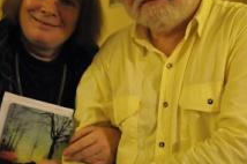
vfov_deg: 15.5
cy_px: 68
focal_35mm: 88
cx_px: 128
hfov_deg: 23.2
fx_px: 603
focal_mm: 28
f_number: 2.8
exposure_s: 1/40
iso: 2500
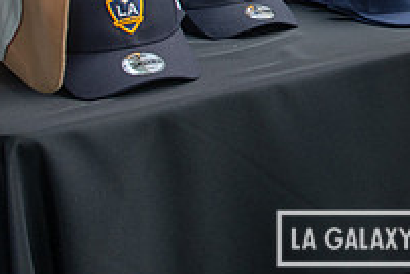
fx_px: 786
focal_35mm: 69
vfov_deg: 18.6
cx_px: 420
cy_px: -66
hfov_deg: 27.4
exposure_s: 1/125
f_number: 6.3
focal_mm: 24
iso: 500
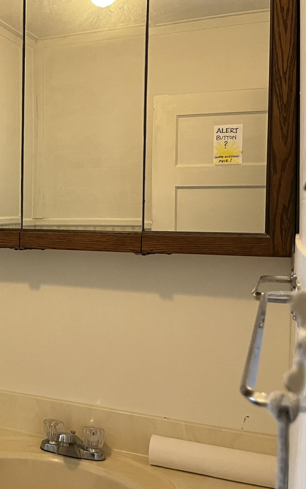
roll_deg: -0.1
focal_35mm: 49
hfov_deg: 23.1
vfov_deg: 41.0
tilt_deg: -2.2
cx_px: -102
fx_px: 654
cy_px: 238
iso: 400
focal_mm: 5.1
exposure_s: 1/60
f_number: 1.6
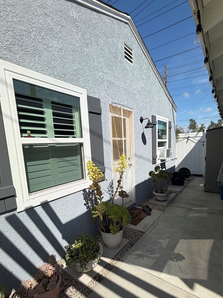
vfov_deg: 87.2
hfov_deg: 71.6
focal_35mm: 18
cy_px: 170
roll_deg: +2.8
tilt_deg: -8.1
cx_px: 117
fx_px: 155
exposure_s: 1/1285
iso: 20
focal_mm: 2.22
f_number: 2.2
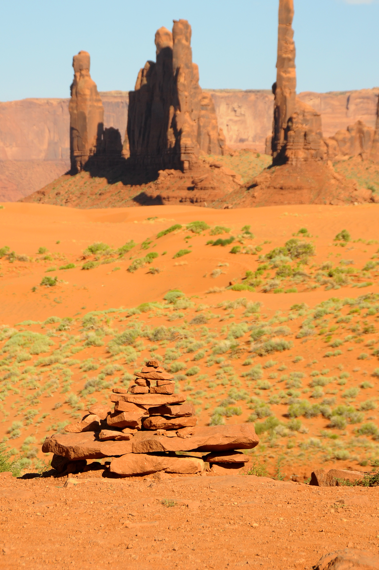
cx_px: 193
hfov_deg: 8.4
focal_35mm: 163
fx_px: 2580
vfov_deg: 12.6
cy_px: 226
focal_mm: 90
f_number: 10
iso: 200
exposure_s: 1/400
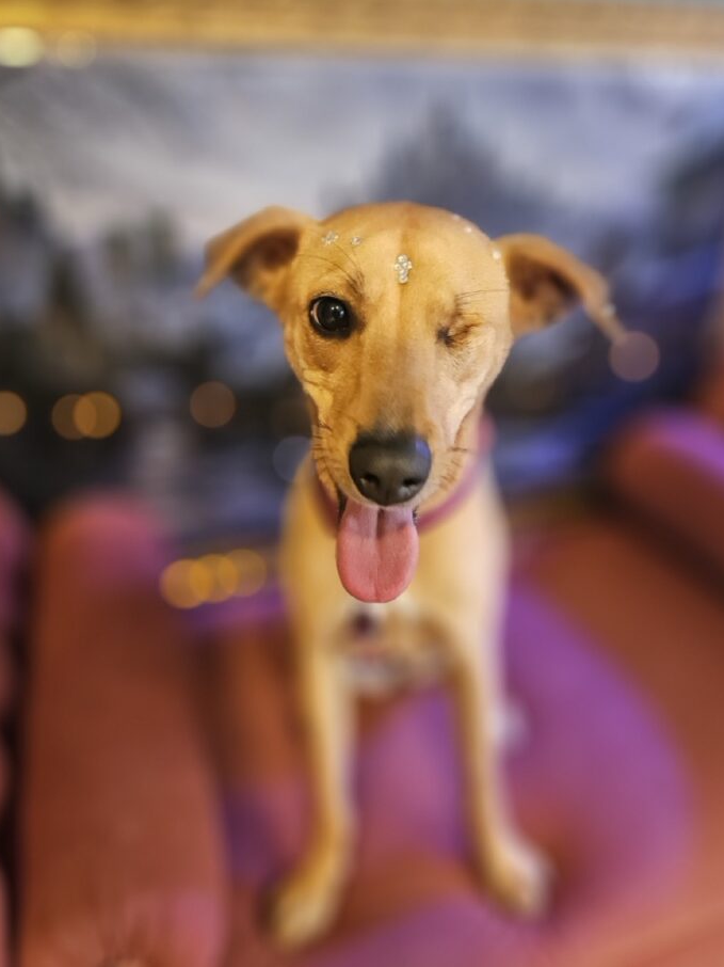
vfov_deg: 67.1
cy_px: 425
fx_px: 725
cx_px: 369
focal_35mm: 26
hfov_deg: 53.0
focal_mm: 5.4
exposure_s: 1/60
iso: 640
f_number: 1.8
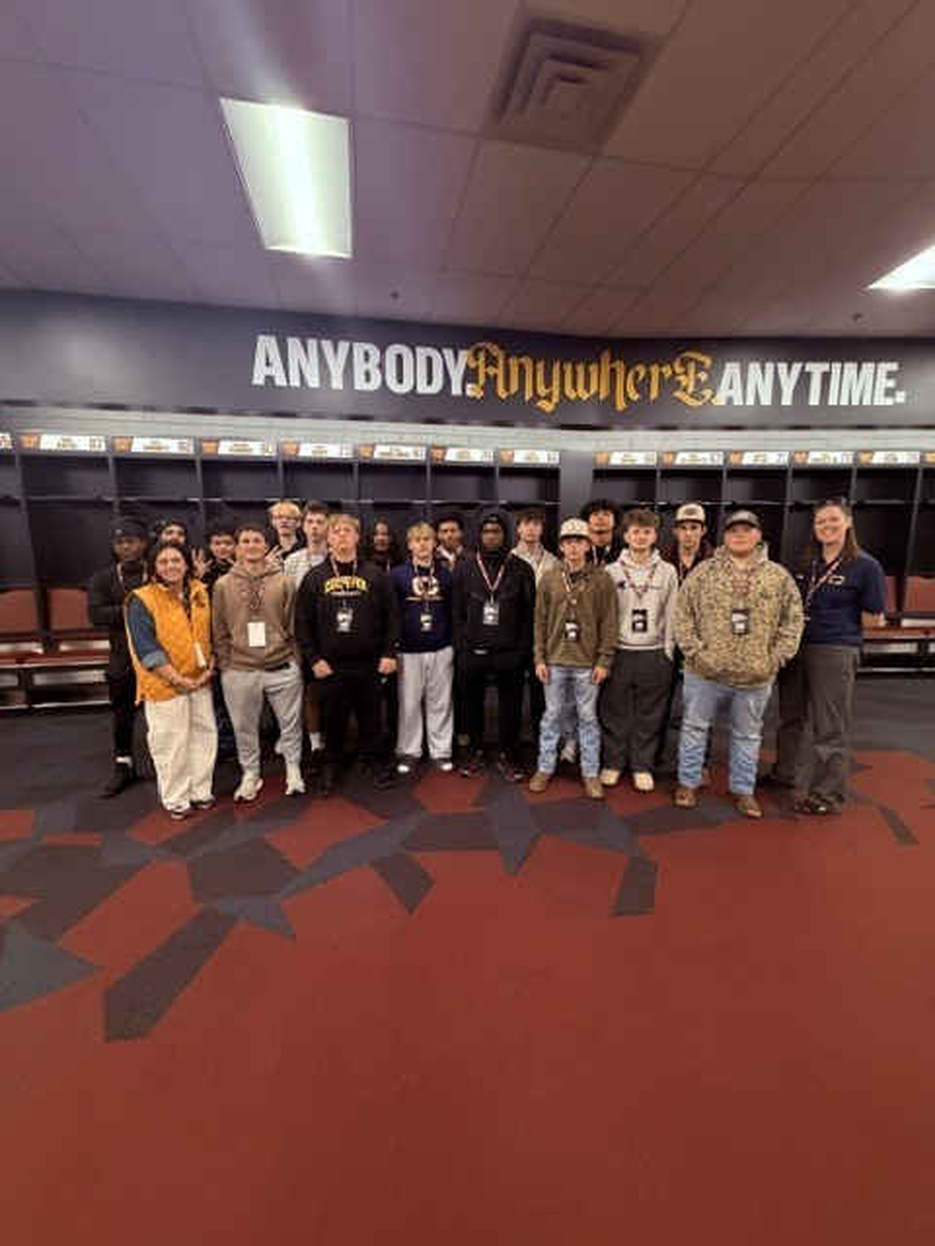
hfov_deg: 85.7
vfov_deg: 102.1
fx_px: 504
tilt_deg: -7.5
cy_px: 623
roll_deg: +0.6
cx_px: 468
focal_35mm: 14
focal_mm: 2.22
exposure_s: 1/60
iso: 500
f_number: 2.2
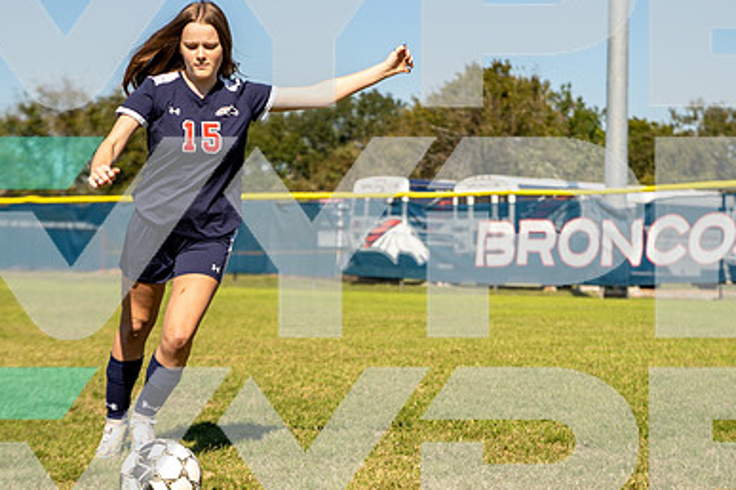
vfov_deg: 14.3
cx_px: 390
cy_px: 238
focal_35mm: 96
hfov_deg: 21.2
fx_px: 1963
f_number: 2.8
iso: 100
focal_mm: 64
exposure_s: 1/2000
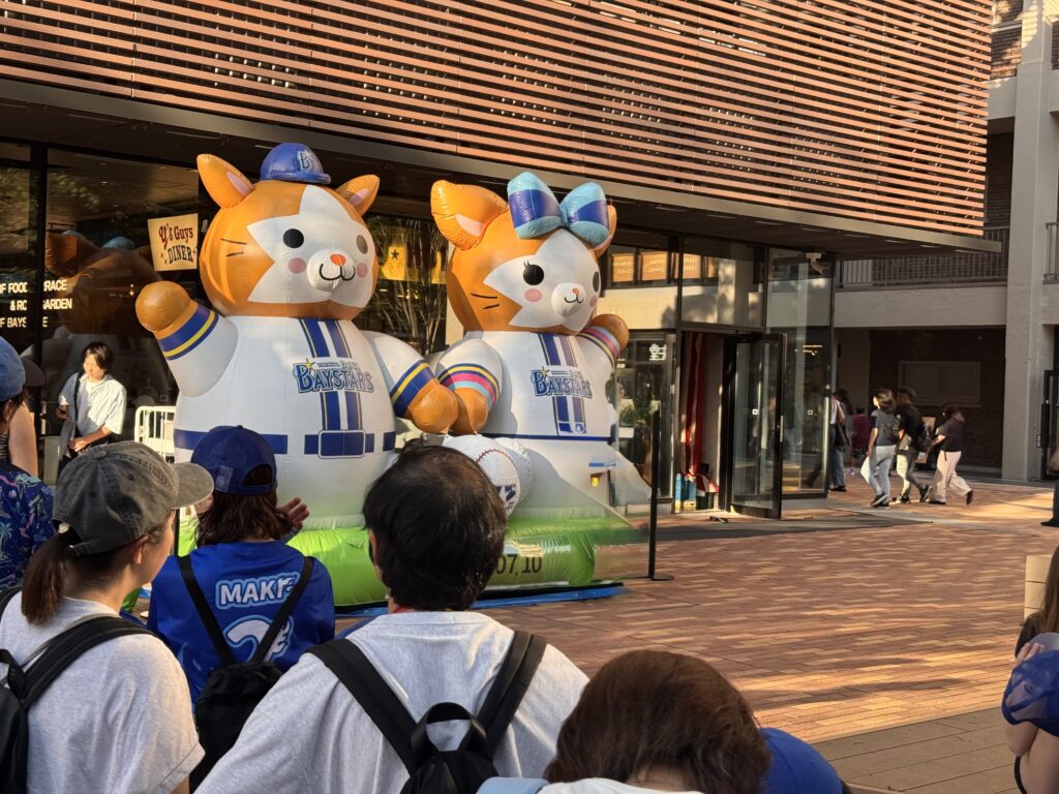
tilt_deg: -0.3
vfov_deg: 30.3
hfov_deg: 39.7
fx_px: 1468
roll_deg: -1.1
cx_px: 530
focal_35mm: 48
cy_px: 397
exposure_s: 1/582
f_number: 1.78
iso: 64
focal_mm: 6.76
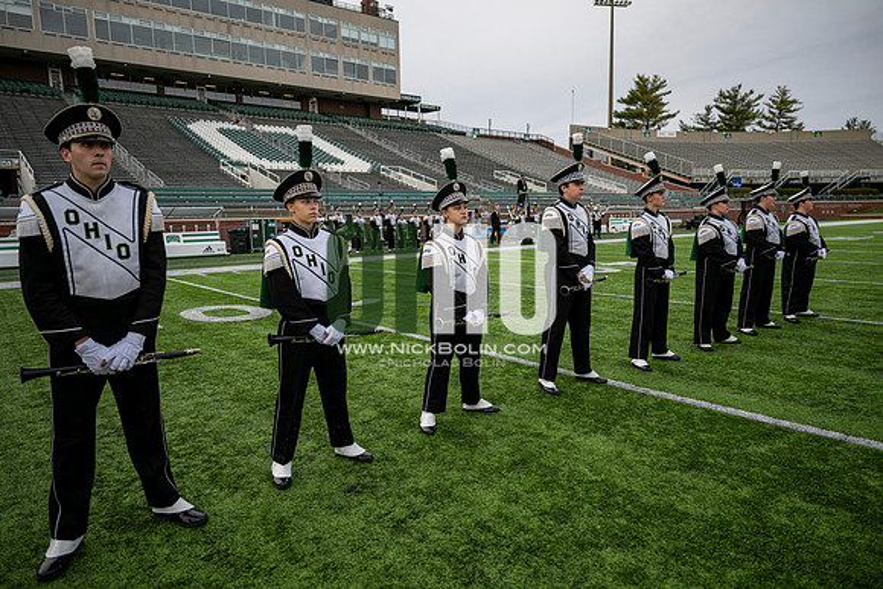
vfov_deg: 53.2
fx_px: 589
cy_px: 294
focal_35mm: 24
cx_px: 442
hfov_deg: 73.7
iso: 125
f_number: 2.8
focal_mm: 24
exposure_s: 1/500
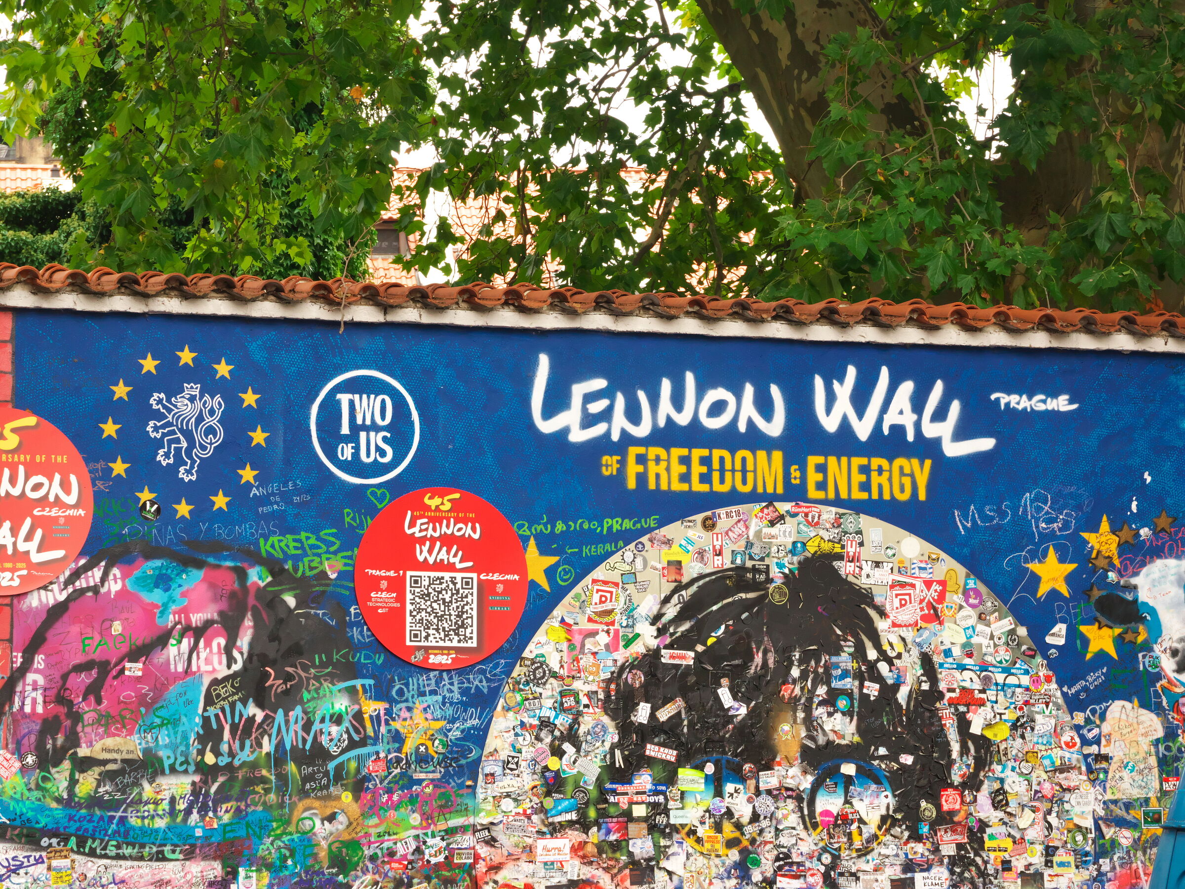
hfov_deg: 16.4
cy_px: 444
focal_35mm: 120
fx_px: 4108
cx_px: 592
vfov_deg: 12.3
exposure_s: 1/50
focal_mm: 60
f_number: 10
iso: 400
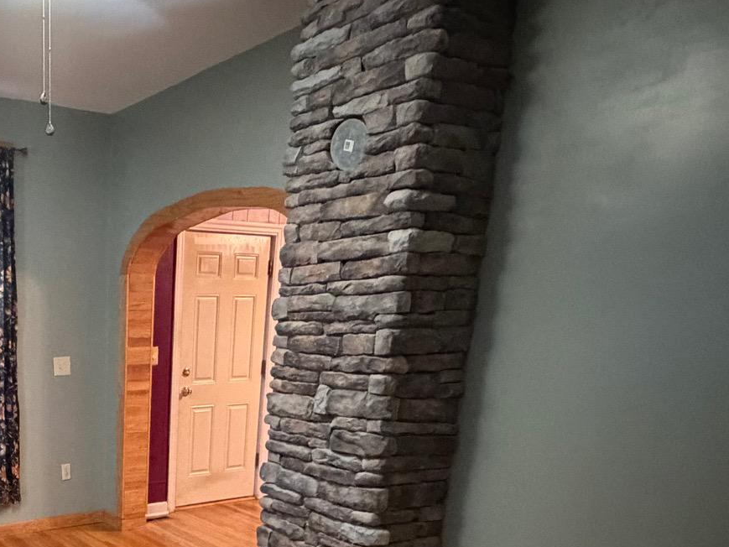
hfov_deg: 48.8
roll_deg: -0.5
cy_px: 519
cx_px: 58
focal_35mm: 33
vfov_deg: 39.0
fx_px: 695
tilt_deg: -16.2
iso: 1250
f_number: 2.2
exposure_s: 1/30
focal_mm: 2.22
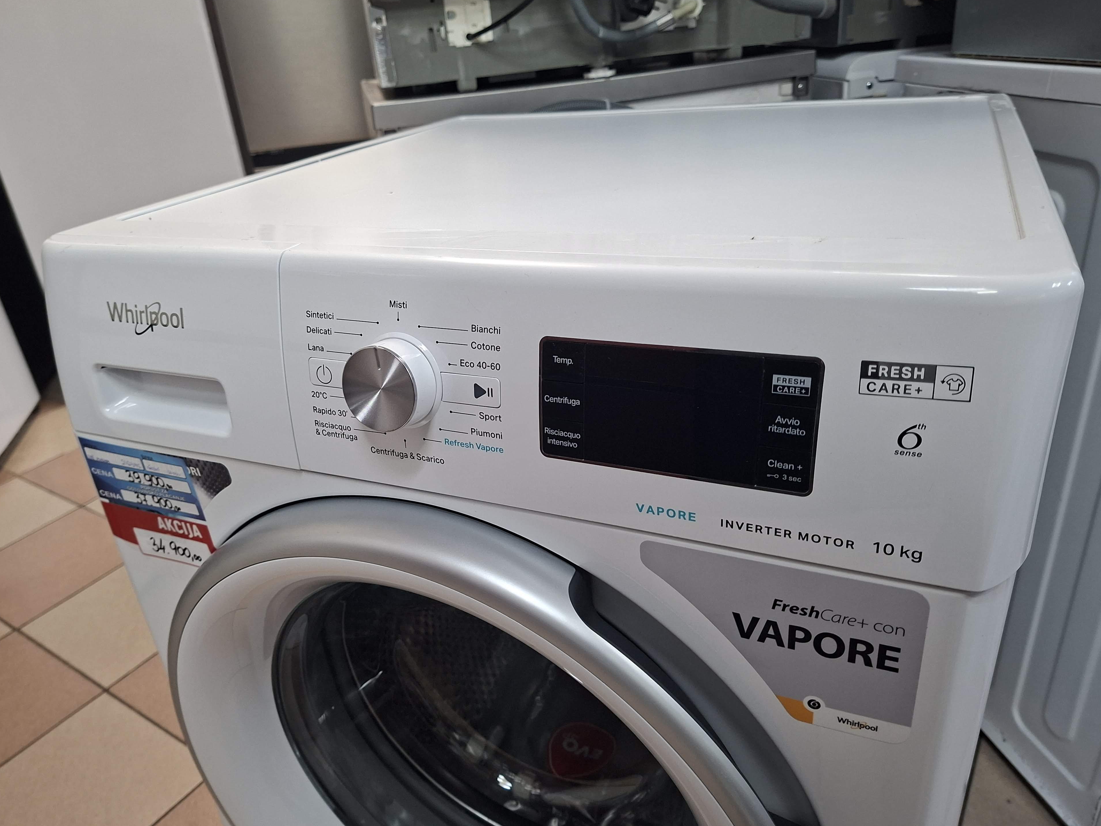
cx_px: 529
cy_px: 409
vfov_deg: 56.8
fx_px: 763
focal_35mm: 24
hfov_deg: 71.6
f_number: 1.8
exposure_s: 1/50
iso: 250
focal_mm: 5.54
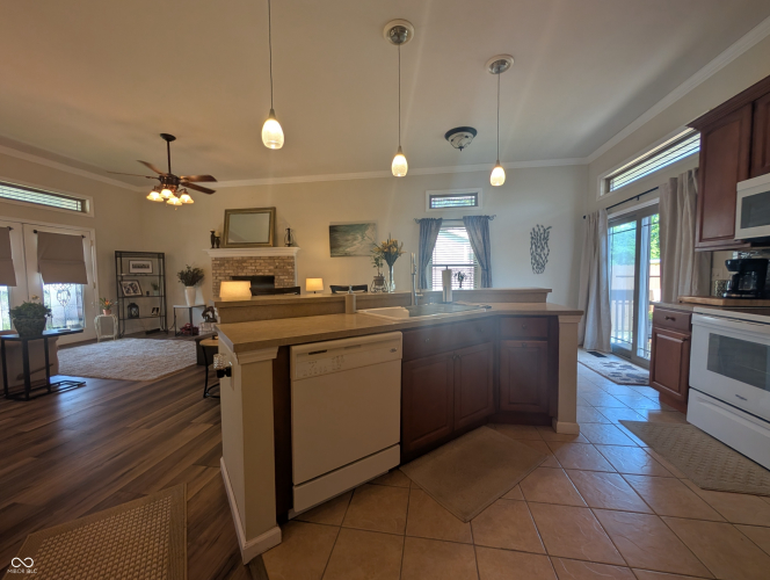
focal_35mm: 12
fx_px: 267
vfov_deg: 94.6
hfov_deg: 110.5
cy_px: 290
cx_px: 385
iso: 87
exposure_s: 1/120
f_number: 1.7
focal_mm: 2.02
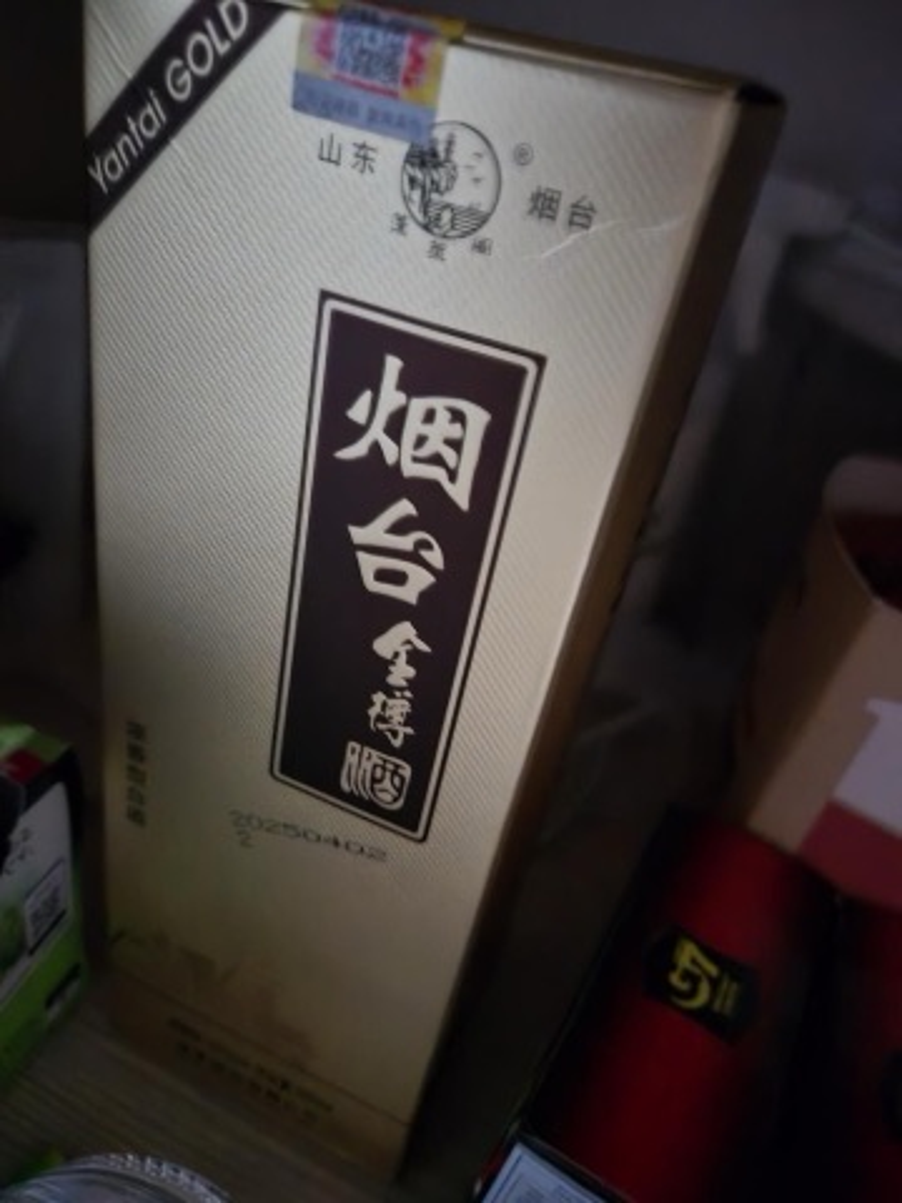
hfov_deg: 58.9
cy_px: 602
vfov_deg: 73.9
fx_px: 799
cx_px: 451
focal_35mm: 23
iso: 3200
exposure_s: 1/10.9
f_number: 1.8
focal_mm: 5.4
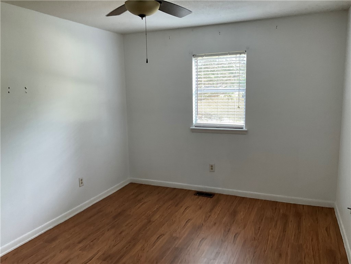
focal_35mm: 29
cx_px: 176
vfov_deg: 48.2
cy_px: 132
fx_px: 294
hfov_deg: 61.7
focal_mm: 3
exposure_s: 1/60
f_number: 1.8
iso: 125
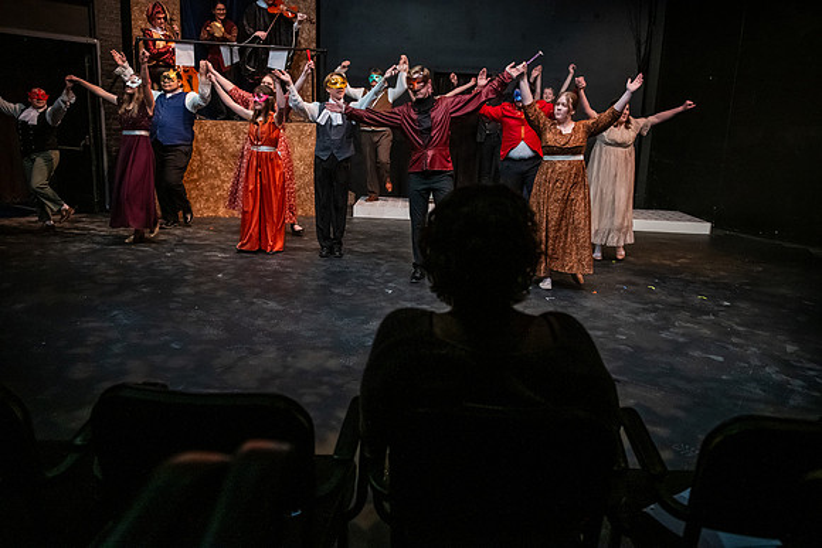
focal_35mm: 31
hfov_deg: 60.3
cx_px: 411
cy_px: 274
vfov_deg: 42.3
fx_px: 708
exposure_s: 1/200
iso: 5000
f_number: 3.5
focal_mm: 31
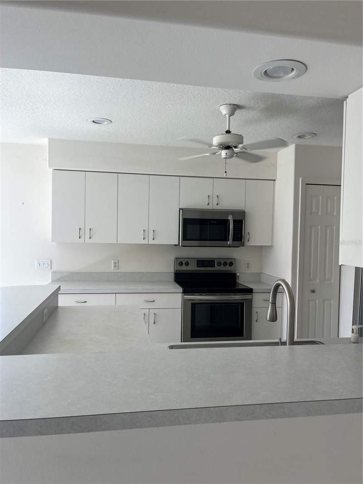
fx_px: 363
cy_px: 242
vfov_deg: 67.3
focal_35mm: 26
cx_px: 182
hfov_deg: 53.1
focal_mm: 5.1
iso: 32
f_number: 1.6
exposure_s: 1/148
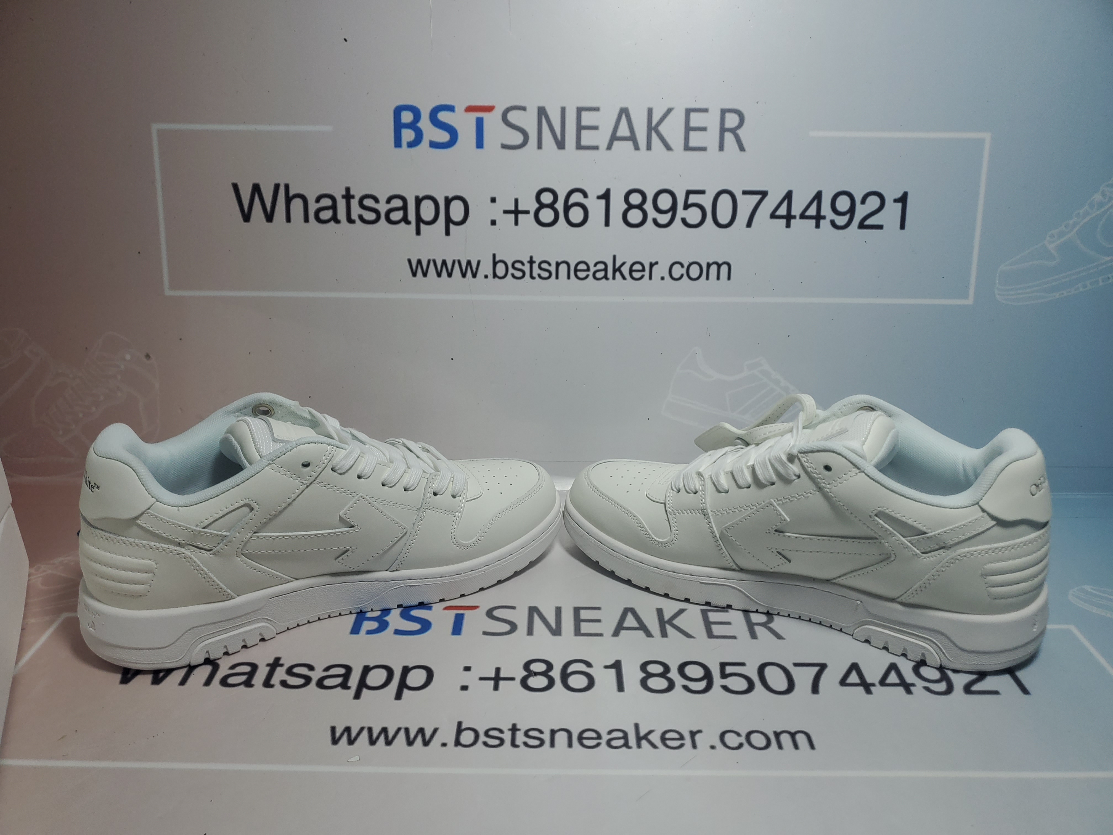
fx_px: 836
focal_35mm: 26
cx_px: 556
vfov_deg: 53.1
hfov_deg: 67.3
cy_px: 418
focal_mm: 4.3
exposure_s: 1/986
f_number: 1.5
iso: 50
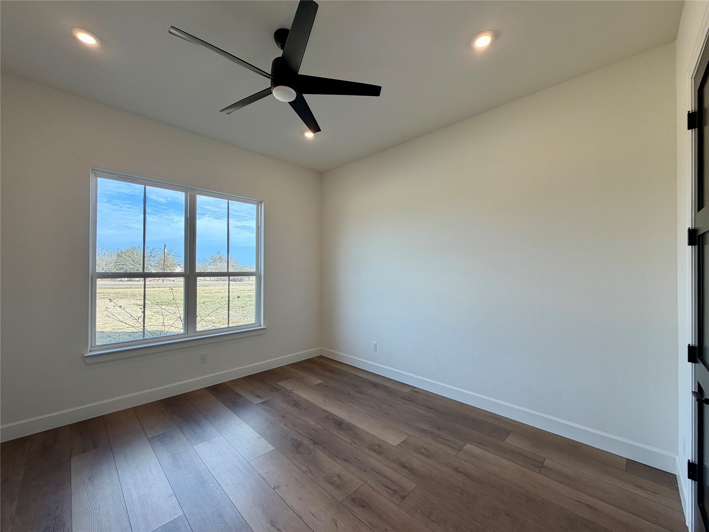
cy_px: 266
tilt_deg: -0.1
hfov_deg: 102.1
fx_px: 287
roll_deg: +0.2
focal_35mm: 14
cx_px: 354
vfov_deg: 85.7
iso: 64
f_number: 2.2
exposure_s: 1/120
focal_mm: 2.22
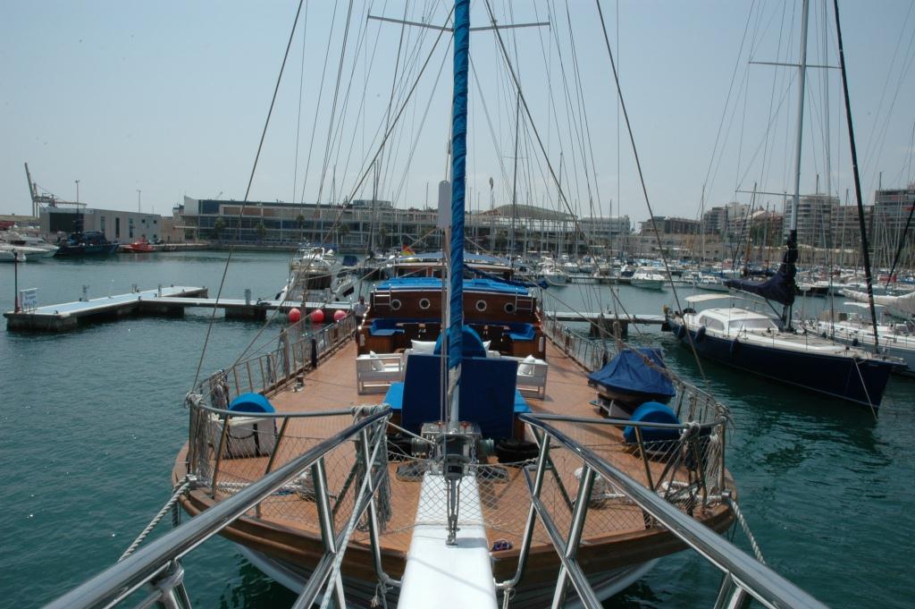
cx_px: 458
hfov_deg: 67.4
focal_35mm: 27
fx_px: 686
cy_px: 304
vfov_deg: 47.9
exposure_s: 1/100
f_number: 22
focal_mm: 18
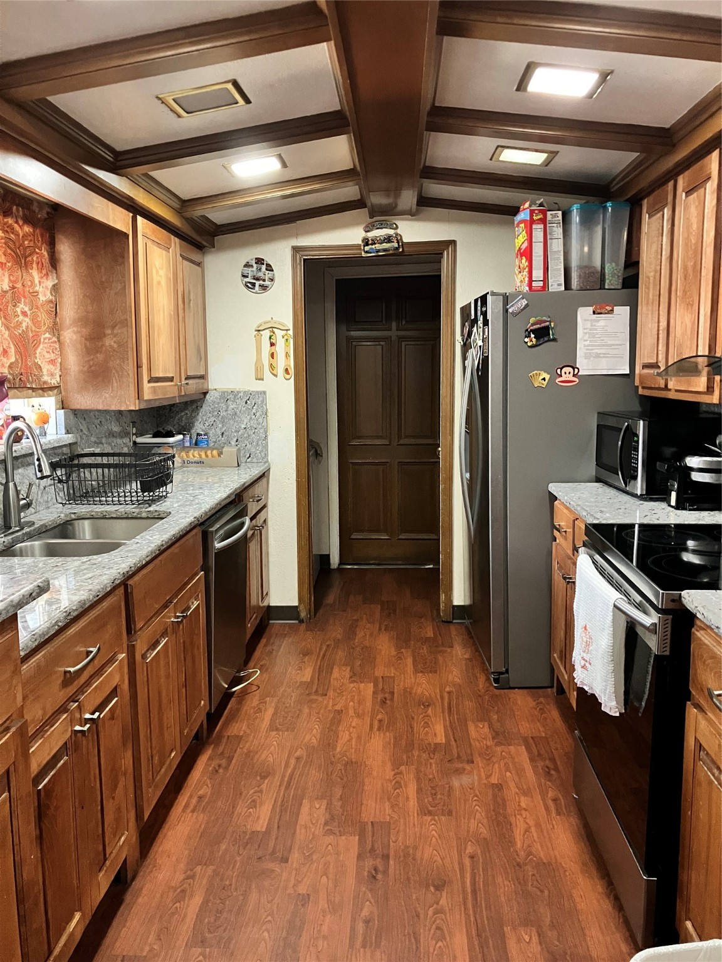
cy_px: 481
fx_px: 779
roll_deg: +0.4
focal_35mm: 28
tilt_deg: -6.7
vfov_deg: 63.4
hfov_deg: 49.7
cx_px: 361
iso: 640
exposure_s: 1/24
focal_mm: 3.99
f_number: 1.8
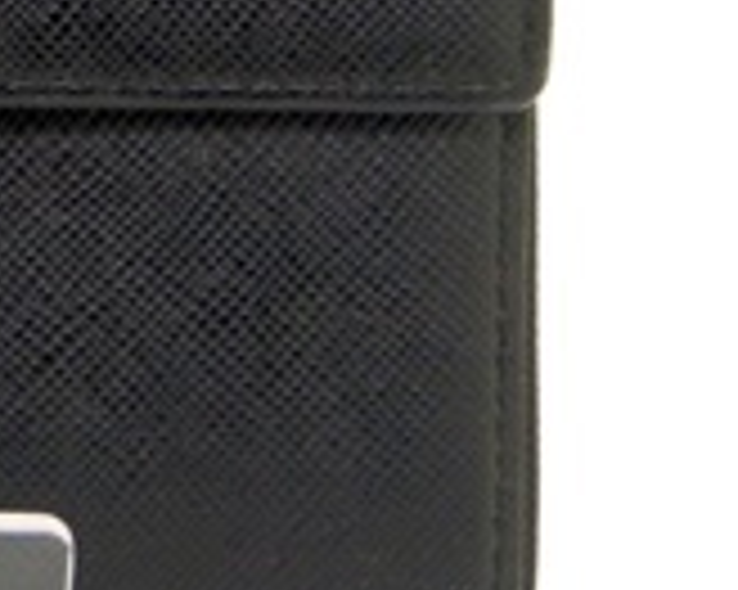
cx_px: -234
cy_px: 43
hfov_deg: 11.3
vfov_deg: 9.2
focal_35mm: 167
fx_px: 3645
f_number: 3.9
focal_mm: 10.4
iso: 125
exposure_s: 1/40
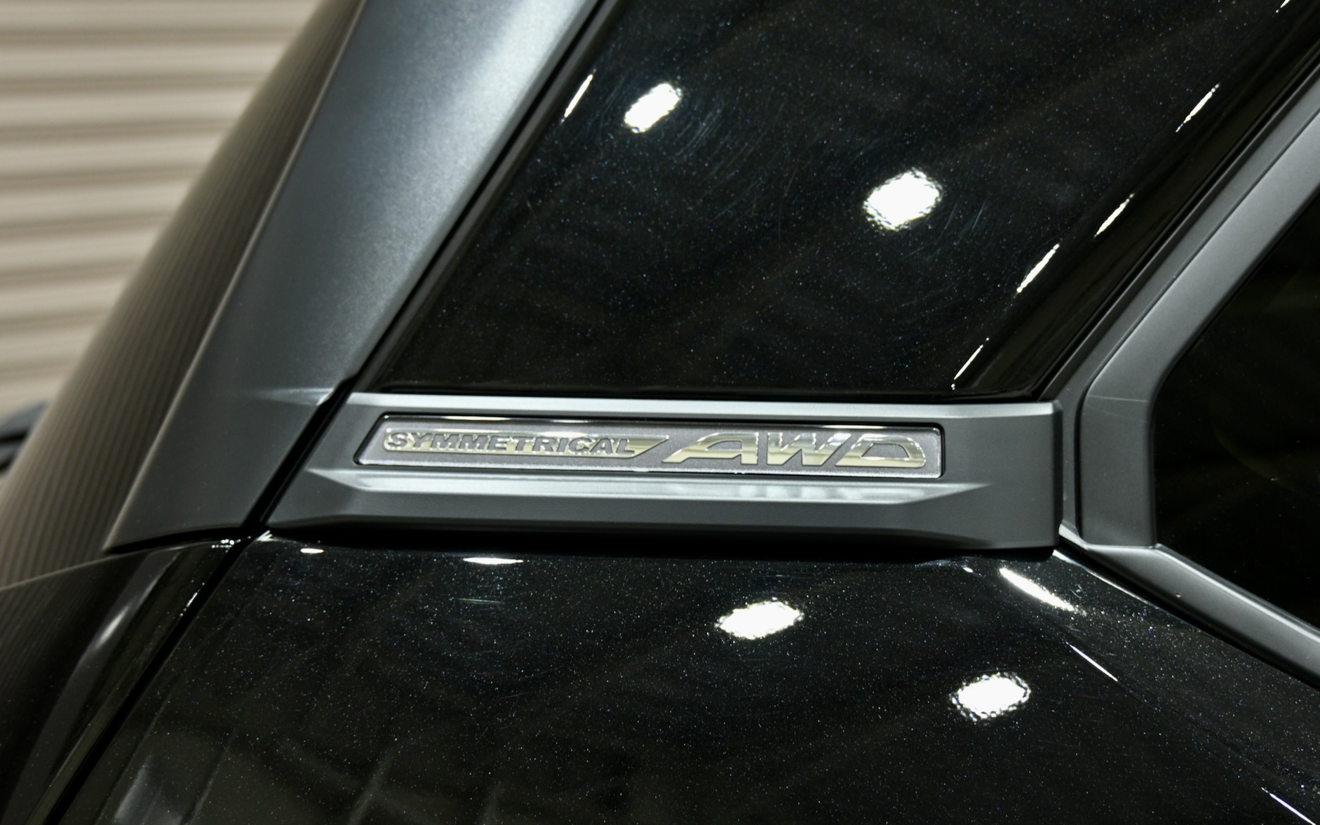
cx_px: 654
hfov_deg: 38.9
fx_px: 1871
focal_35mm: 52
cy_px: 445
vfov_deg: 24.9
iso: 900
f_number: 5.6
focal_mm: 50
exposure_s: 1/30
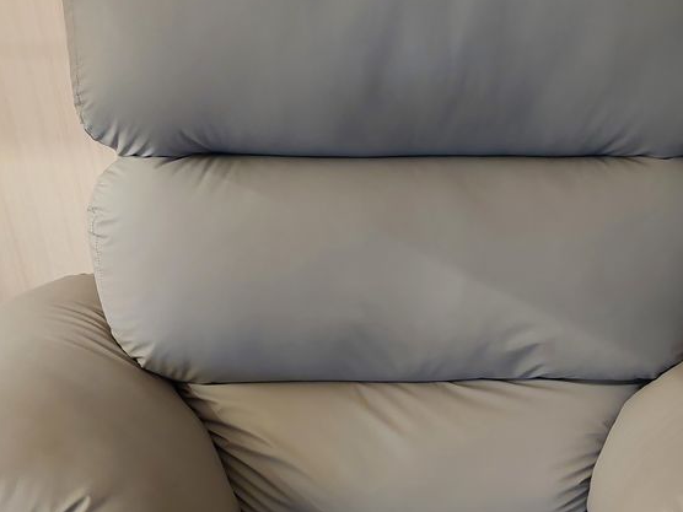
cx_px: 413
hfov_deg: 41.9
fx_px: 888
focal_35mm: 45
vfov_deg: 32.1
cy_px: 309
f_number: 1.8
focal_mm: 5.23
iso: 400
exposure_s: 1/50
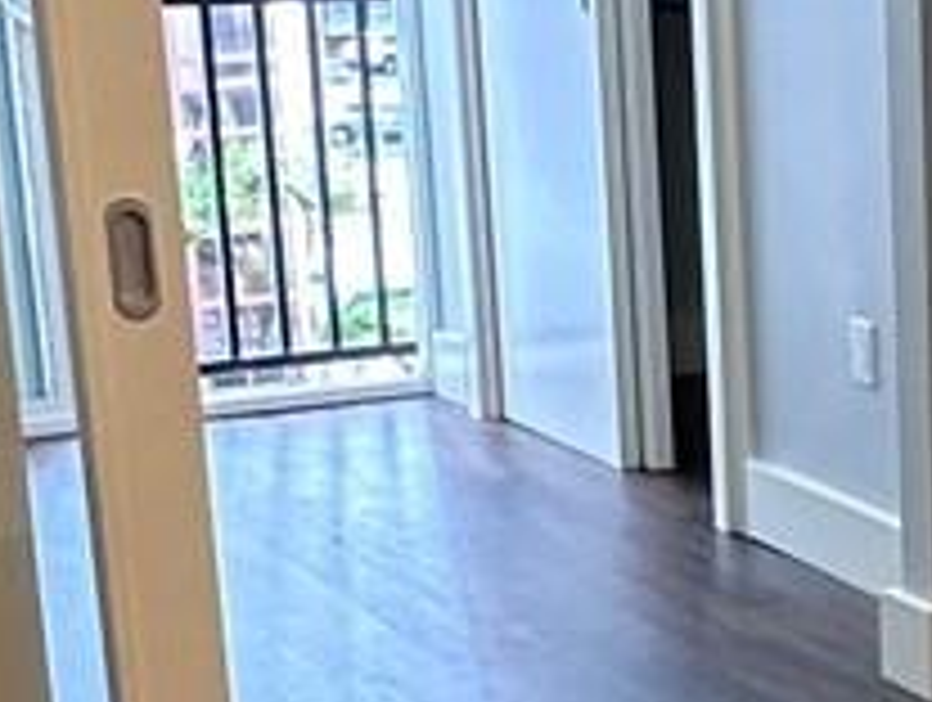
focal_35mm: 108
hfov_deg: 16.5
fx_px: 2913
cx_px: 1405
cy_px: 630
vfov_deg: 13.6
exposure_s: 1/120
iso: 200
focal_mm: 2.22
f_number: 2.2
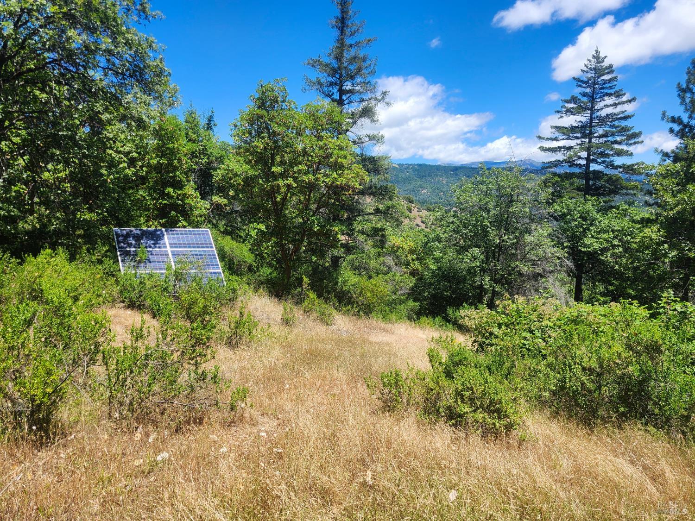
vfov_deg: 58.9
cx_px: 348
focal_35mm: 23
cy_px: 260
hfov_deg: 73.9
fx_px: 462
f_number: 1.8
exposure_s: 1/1000
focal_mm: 5.54
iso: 25
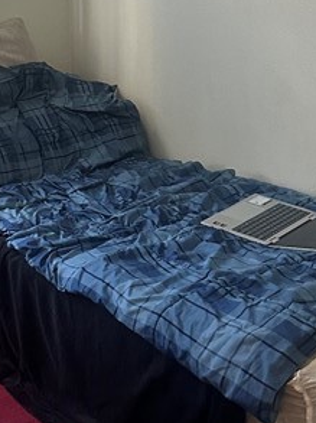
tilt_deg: -11.2
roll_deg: +1.7
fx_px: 1025
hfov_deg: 17.3
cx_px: 46
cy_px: 118
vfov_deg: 23.1
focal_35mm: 84
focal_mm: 6.86
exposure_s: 1/60
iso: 500
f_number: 1.78
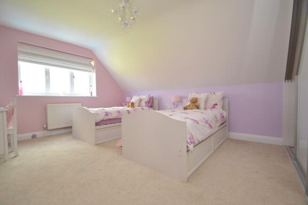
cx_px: 154
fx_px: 128
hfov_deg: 100.4
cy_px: 102
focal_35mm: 15
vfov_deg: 77.4
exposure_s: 1/60
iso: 220
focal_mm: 10
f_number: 4
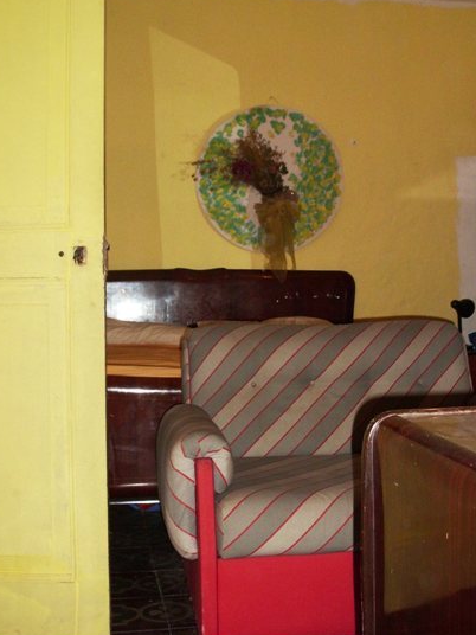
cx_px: 250
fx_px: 788
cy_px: 289
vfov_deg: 43.8
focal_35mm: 43
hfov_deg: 33.6
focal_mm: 6.3
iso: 200
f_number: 2.9
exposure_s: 1/60
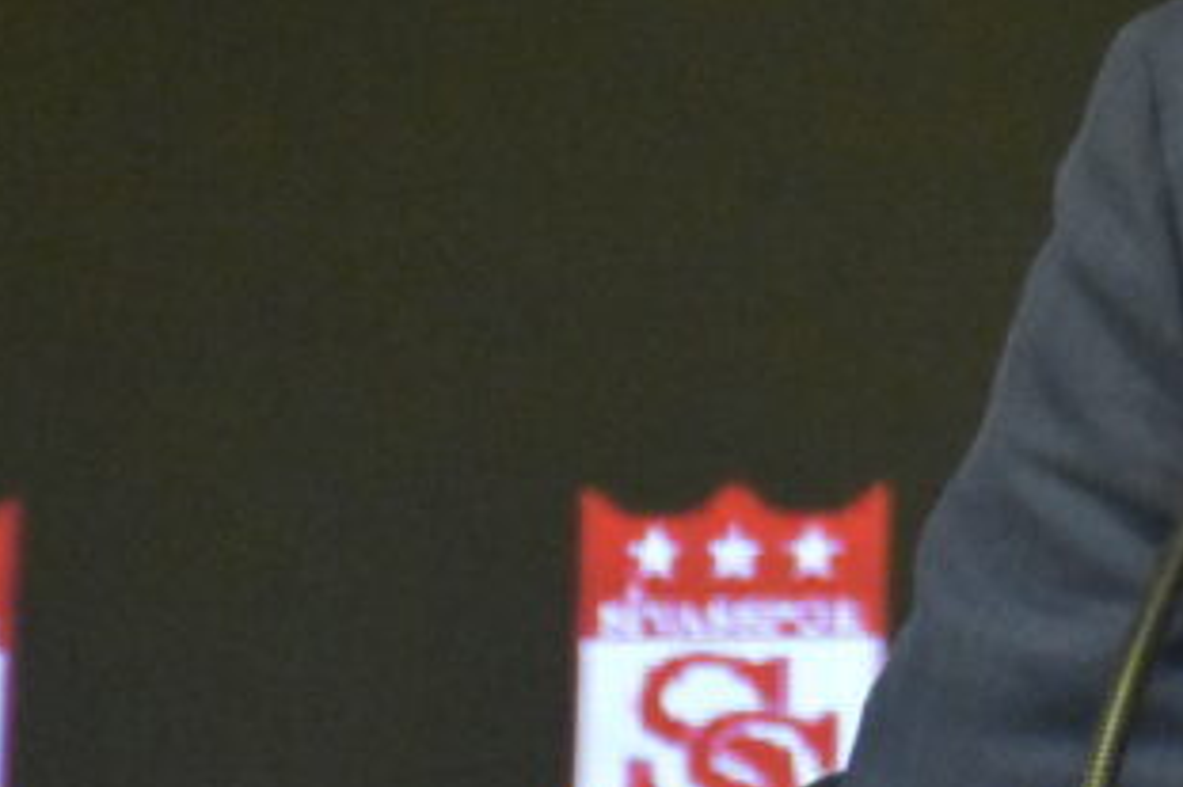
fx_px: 15208
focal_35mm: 463
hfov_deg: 4.4
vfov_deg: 3.0
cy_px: -302
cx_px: 1982
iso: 10000
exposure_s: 1/250
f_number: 5
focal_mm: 75
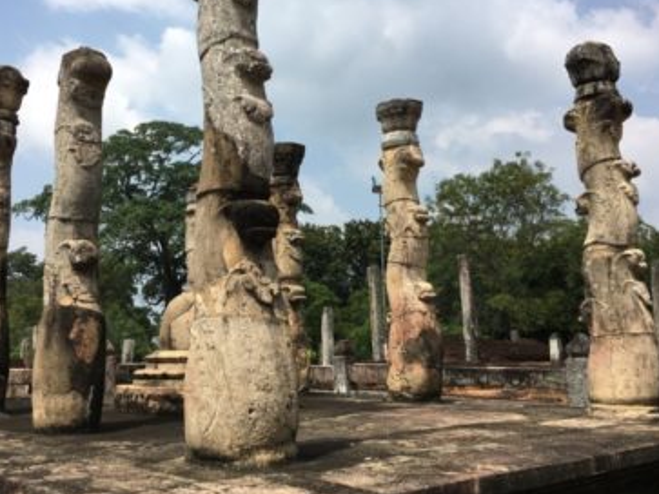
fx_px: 685
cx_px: 278
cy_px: 211
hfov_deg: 51.2
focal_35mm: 36
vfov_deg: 39.5
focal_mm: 4.15
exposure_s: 1/1709
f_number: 2.2
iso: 25
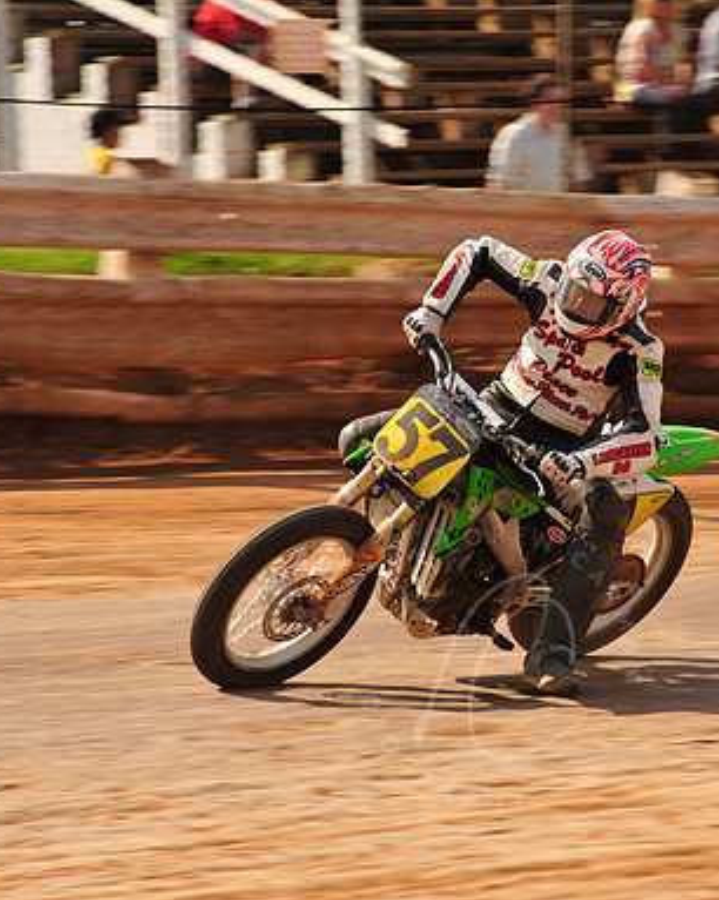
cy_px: 451
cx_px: 498
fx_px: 7560
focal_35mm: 284
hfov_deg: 5.4
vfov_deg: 6.8
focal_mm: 200
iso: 200
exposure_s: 1/400
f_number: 9
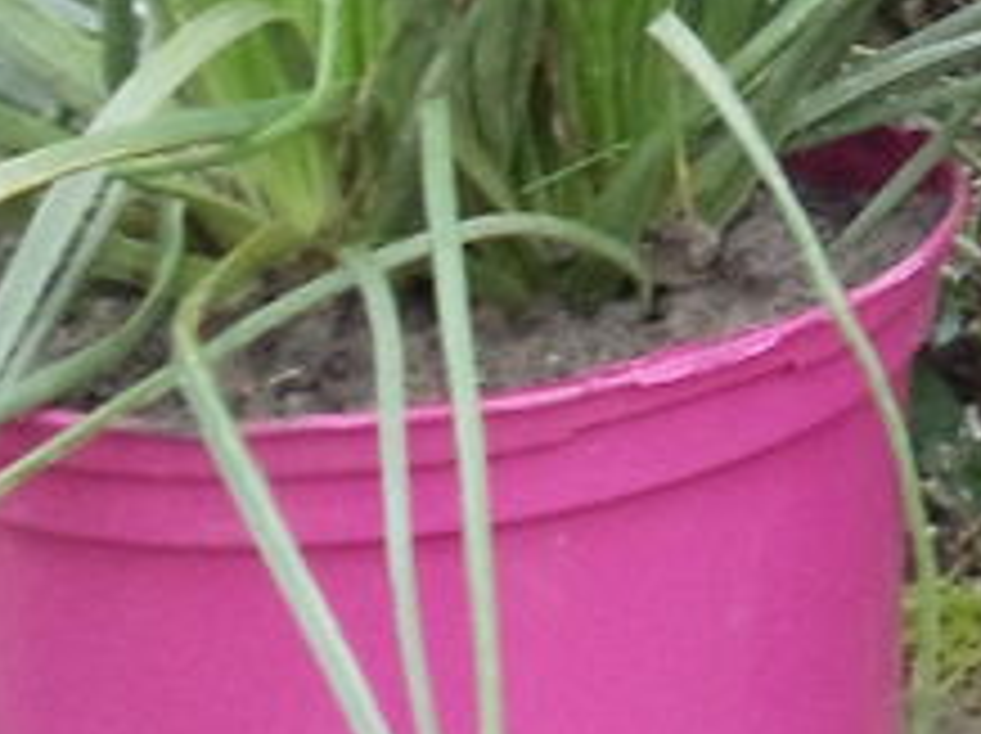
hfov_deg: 9.4
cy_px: -698
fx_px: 5718
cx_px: 1656
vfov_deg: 7.1
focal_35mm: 202
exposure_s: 1/30
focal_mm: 6
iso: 400
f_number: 3.5
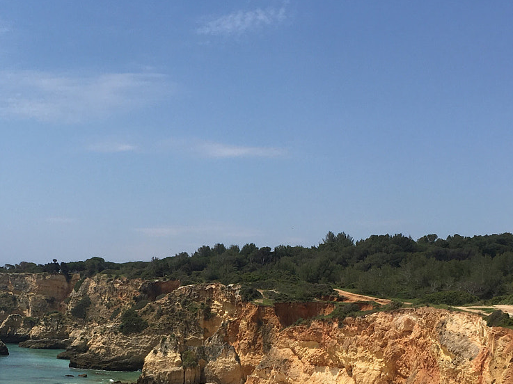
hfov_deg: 30.6
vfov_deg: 22.2
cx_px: 189
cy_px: 403
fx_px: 933
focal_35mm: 63
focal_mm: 4.15
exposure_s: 1/2747
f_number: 2.2
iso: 25
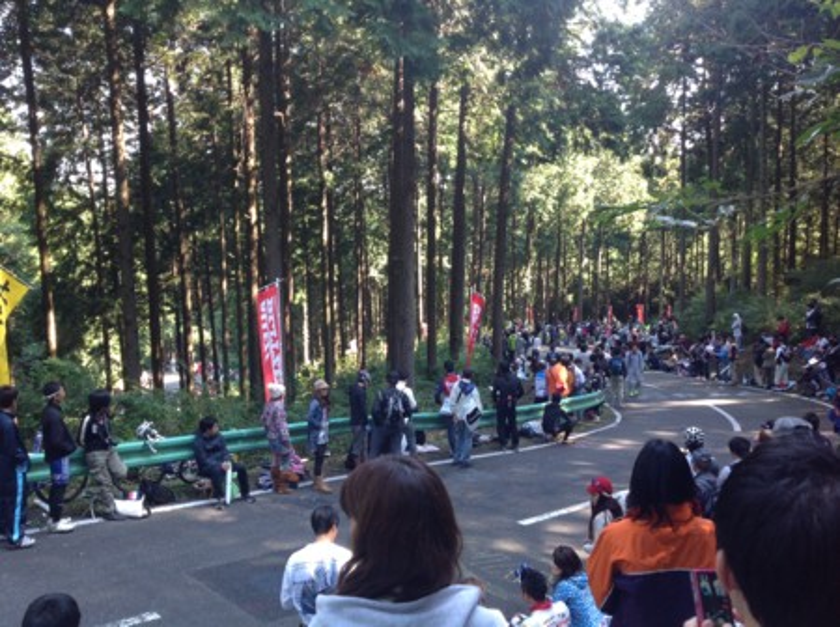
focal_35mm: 35
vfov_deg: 40.6
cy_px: 314
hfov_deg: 52.7
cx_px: 420
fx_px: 848
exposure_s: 1/60
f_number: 2.4
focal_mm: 4.28
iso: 64
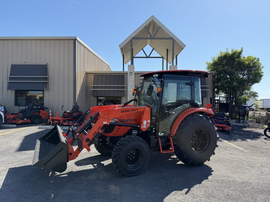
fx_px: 187
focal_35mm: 24
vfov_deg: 56.8
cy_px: 101
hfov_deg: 71.6
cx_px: 135
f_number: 1.78
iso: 100
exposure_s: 1/3584
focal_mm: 6.76
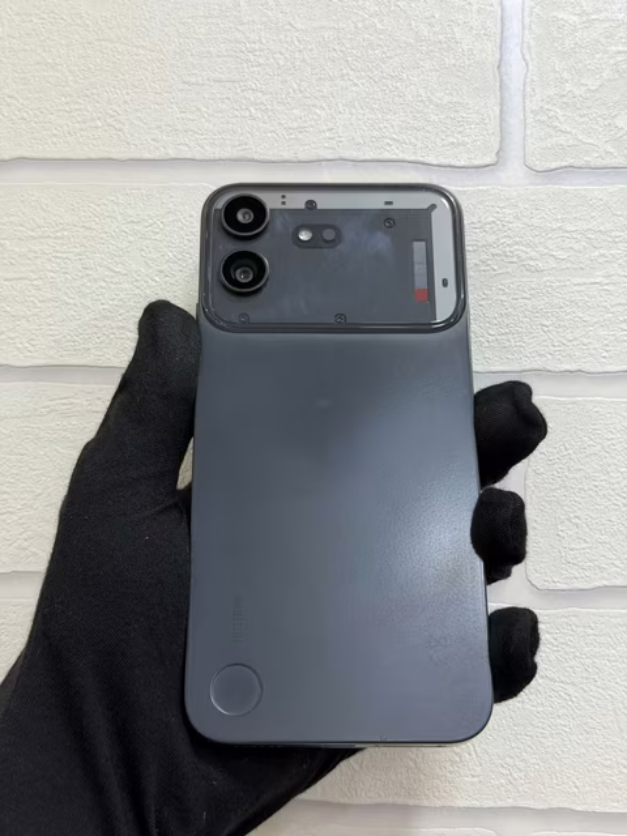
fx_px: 1159
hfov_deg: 30.3
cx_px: 314
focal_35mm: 48
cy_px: 418
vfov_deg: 39.7
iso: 50
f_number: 1.78
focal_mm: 6.76
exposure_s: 1/50
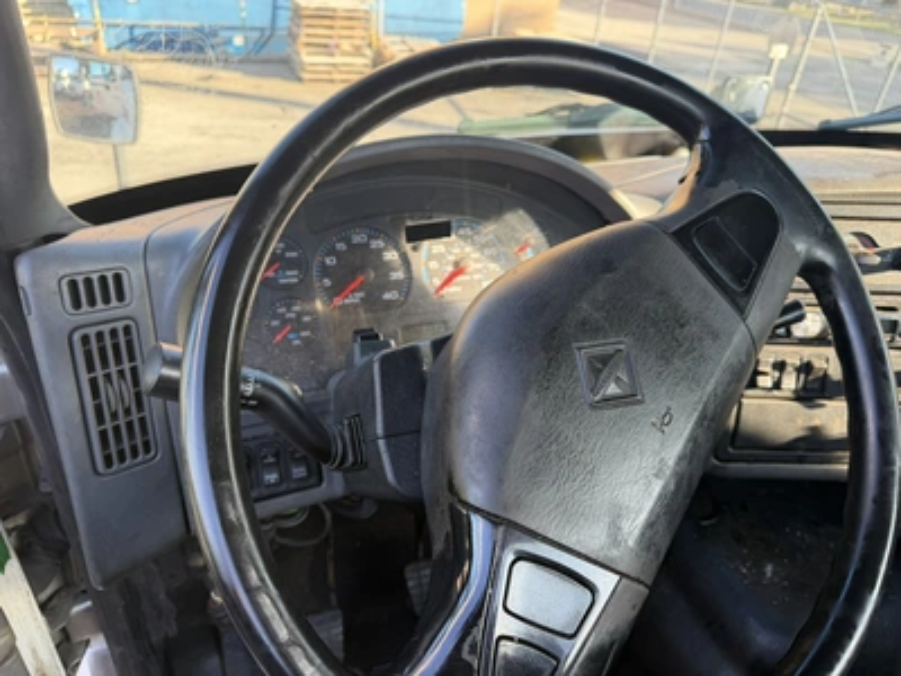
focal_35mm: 24
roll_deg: -6.2
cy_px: 338
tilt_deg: -32.0
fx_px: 625
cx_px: 450
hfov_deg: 71.6
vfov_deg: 56.8
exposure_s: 1/178
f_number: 1.78
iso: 80
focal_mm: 6.76
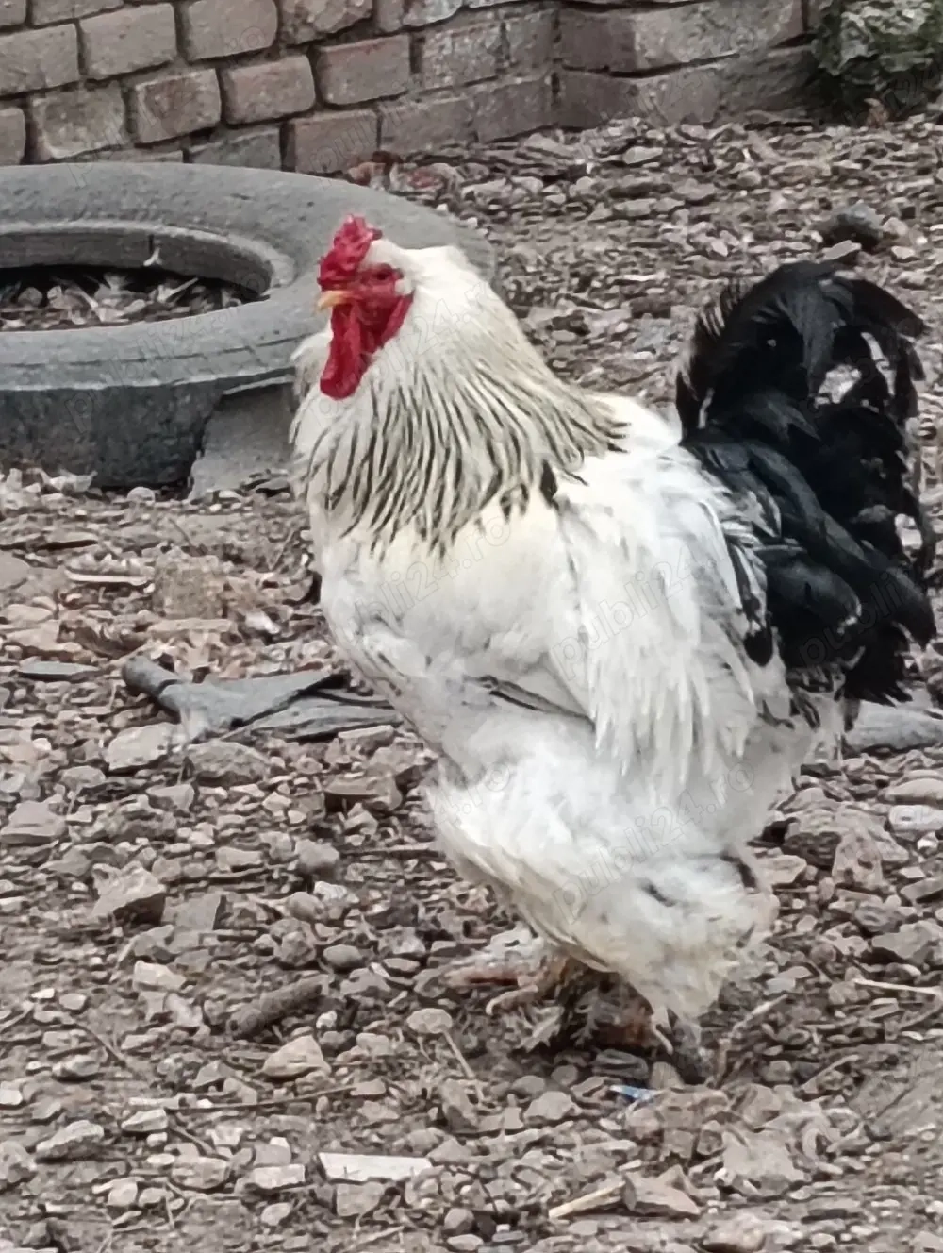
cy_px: 626
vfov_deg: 12.9
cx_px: 472
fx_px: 5543
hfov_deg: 9.7
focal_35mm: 153
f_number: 1.8
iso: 64
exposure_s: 1/33.3
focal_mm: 3.98
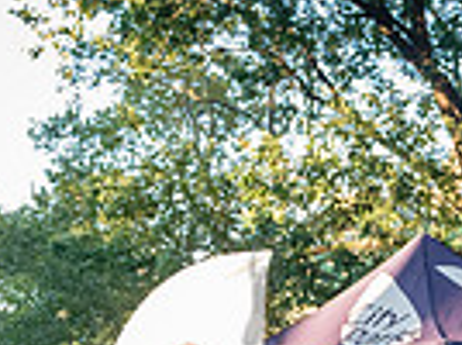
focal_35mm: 121
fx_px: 1612
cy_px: 621
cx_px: 219
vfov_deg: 11.3
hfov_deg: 16.3
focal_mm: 27
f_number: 4
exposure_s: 1/320
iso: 2000
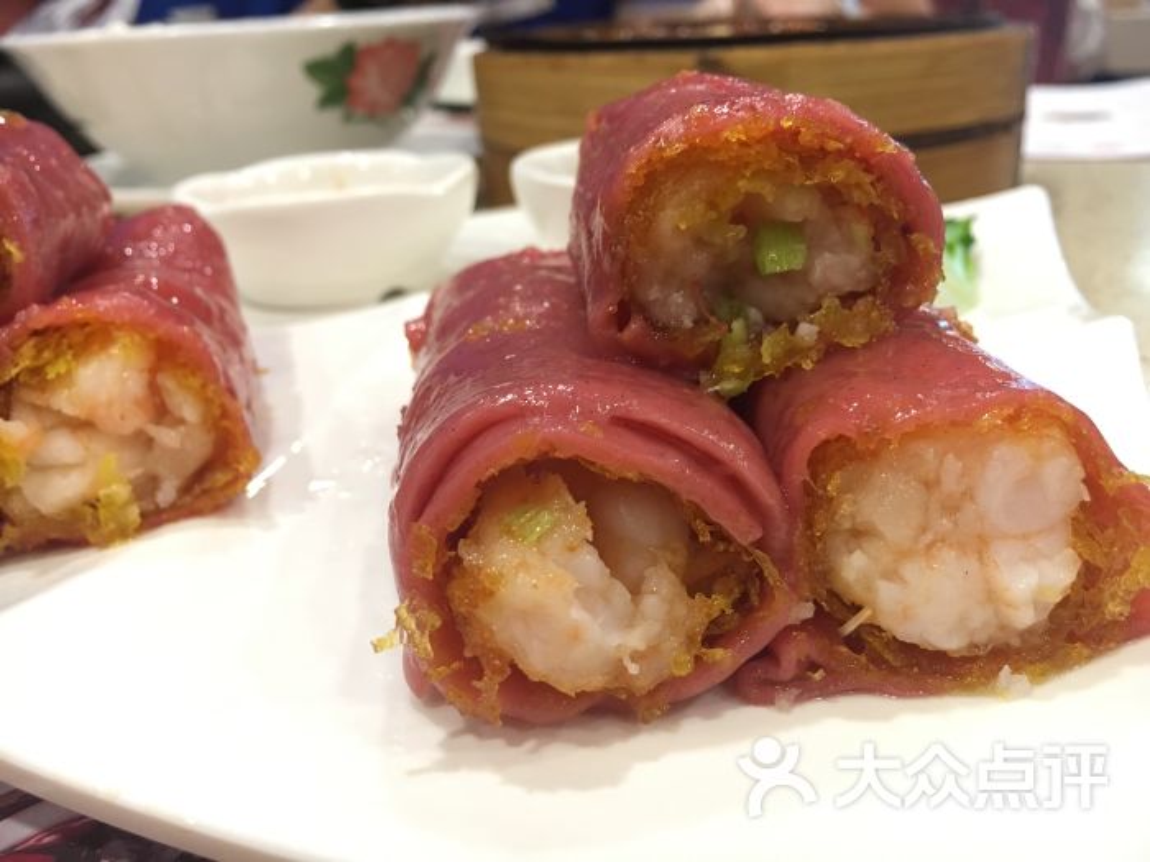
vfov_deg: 48.2
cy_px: 431
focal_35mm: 29
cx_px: 575
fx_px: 963
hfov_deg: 61.7
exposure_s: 1/33
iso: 160
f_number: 2.2
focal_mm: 4.15
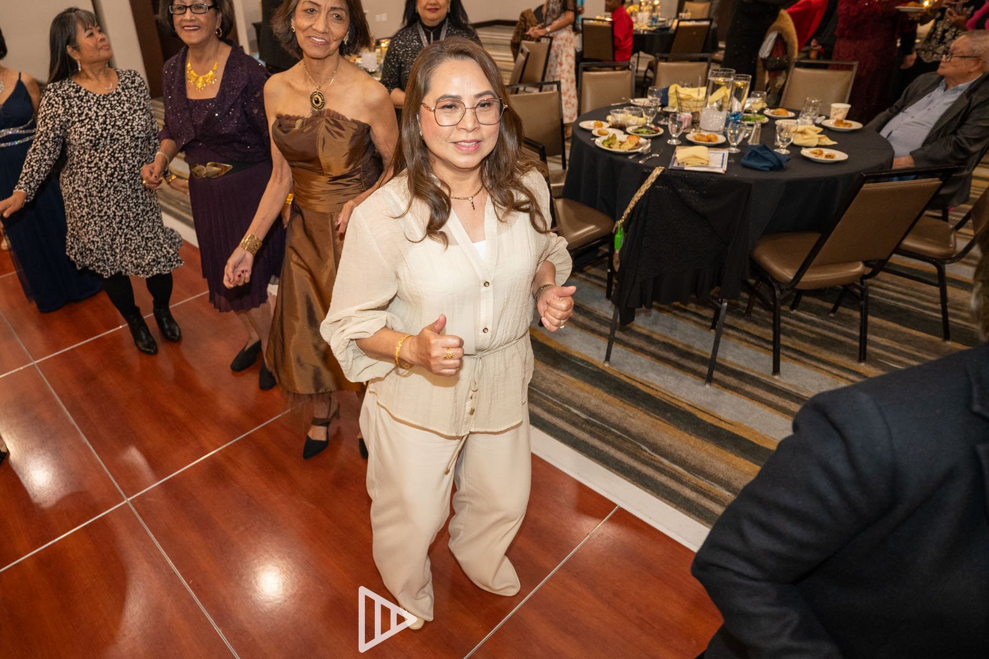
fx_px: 604
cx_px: 388
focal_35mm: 22
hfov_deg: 77.5
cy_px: 310
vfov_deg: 57.2
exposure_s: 1/125
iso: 1600
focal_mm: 17
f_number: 3.2
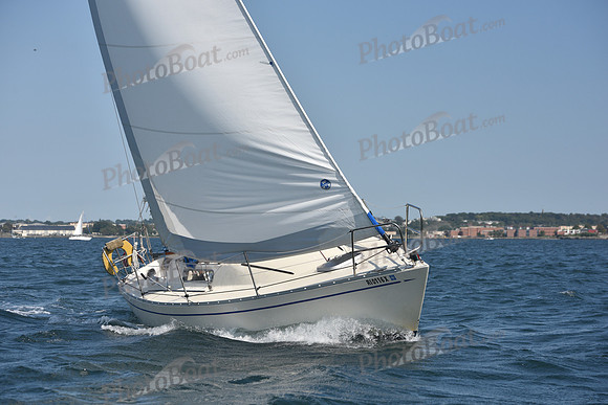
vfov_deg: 14.9
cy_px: 202
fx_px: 1554
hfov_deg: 22.1
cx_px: 304
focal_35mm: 92
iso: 250
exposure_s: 1/1000
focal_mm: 92
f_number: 5.6
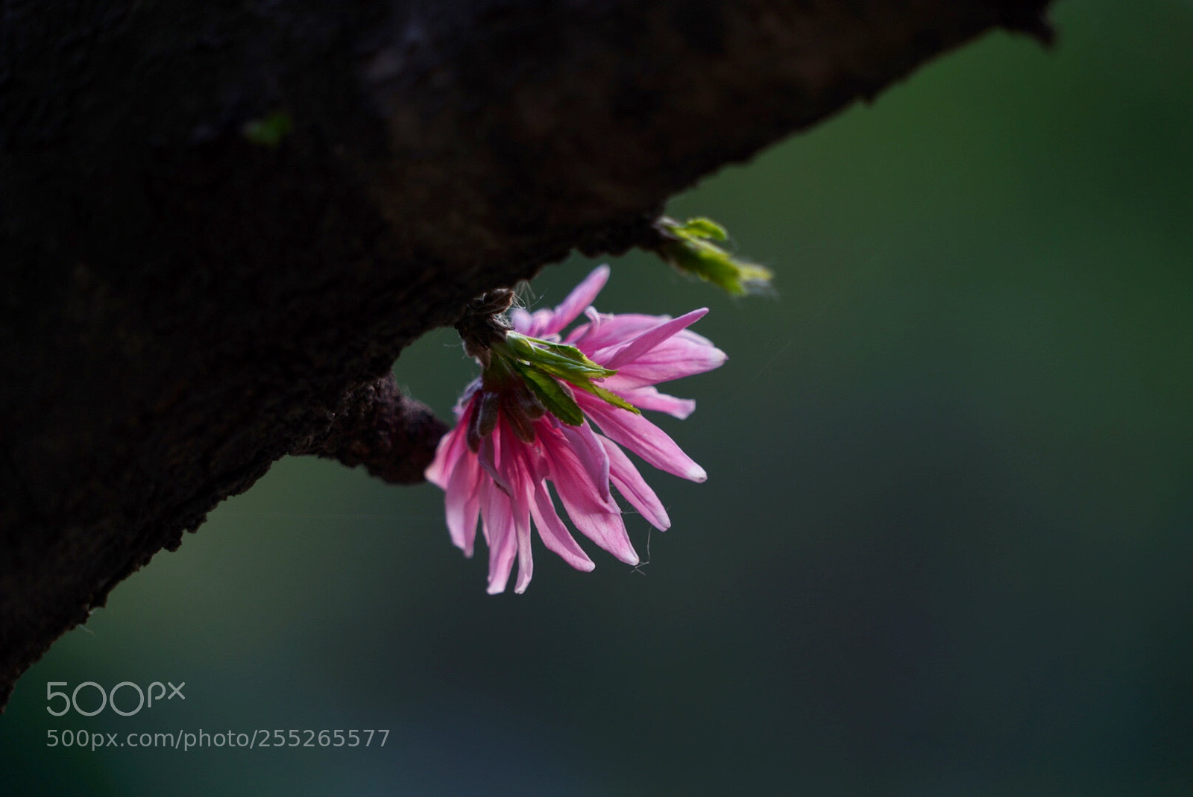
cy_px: 398
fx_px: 7958
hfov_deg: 8.6
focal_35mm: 240
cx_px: 596
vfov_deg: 5.7
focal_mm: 240
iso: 100
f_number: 6.3
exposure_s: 1/100
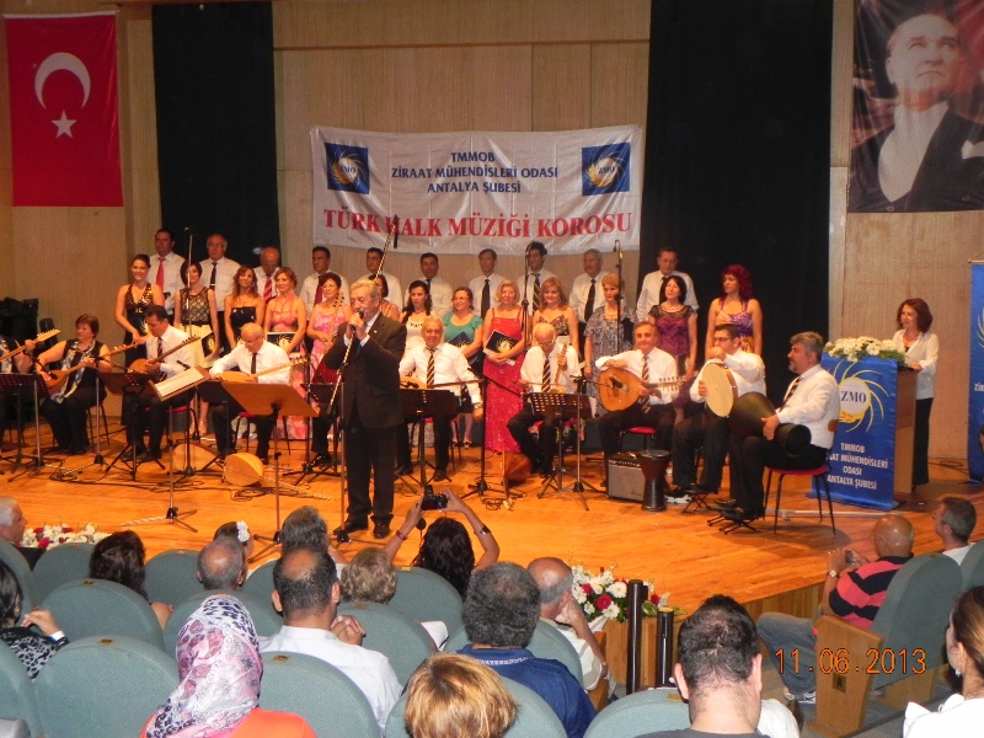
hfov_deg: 45.8
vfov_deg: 35.1
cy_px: 369
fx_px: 1165
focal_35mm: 41
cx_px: 492
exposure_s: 1/30
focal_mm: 7.3
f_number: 3.2
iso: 462
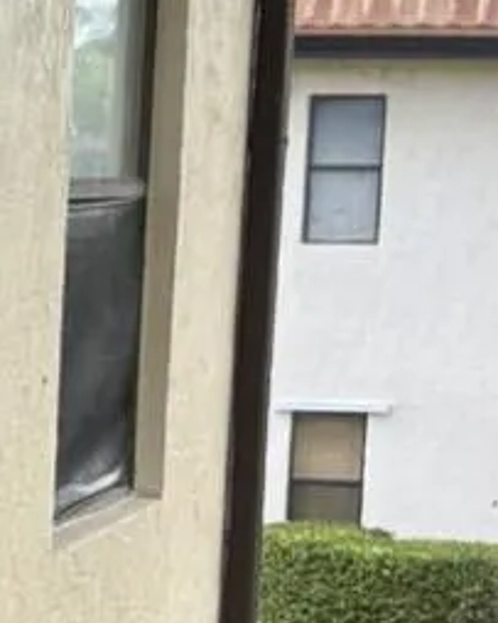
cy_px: 814
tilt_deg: -9.0
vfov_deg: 9.5
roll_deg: -2.1
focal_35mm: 200
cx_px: -554
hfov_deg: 7.4
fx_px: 3687
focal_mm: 5.96
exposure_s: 1/384
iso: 50
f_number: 1.6
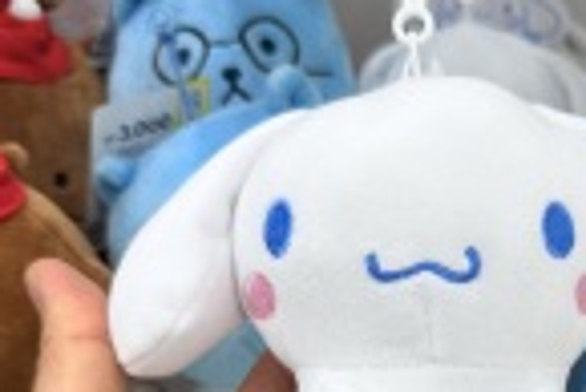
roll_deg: +1.4
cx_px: 513
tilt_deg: -31.4
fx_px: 1010
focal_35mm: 62
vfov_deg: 20.7
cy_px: 449
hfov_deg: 31.1
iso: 64
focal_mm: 6.76
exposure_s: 1/256
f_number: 1.78
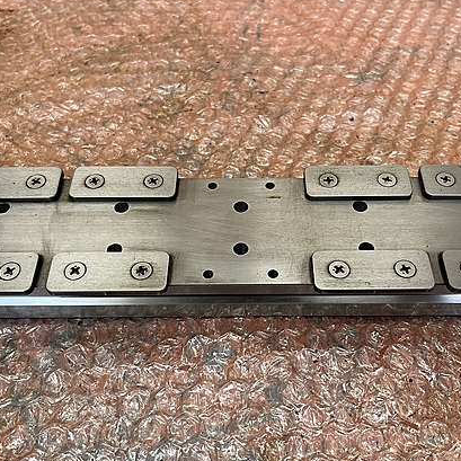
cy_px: 241
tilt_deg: -53.8
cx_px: 248
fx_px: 542
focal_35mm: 36
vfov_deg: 46.0
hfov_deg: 46.0
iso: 125
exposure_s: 1/108
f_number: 1.6
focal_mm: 5.1
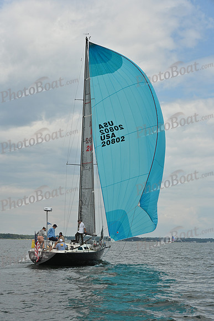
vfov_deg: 28.8
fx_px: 624
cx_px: 107
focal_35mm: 70
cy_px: 160
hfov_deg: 19.5
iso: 320
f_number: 9
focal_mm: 70
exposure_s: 1/1250
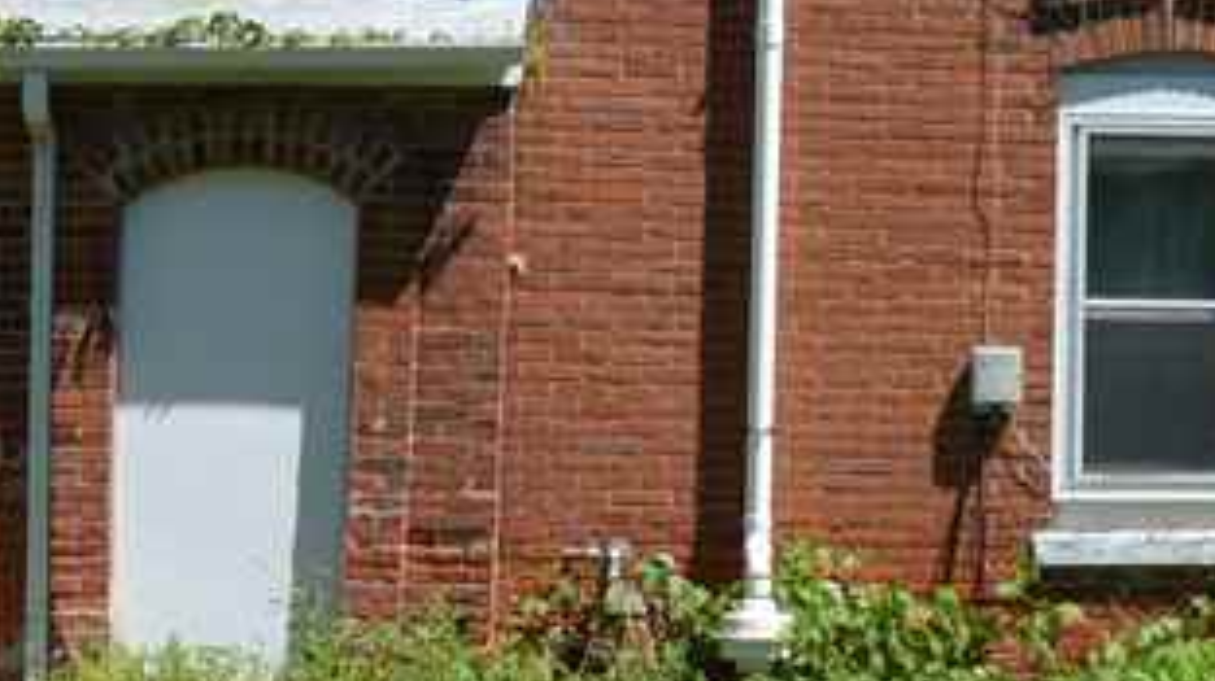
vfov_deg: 10.3
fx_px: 3735
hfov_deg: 17.9
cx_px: 1266
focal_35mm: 116
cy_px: -68
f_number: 8
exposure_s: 1/250
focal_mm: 18
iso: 100
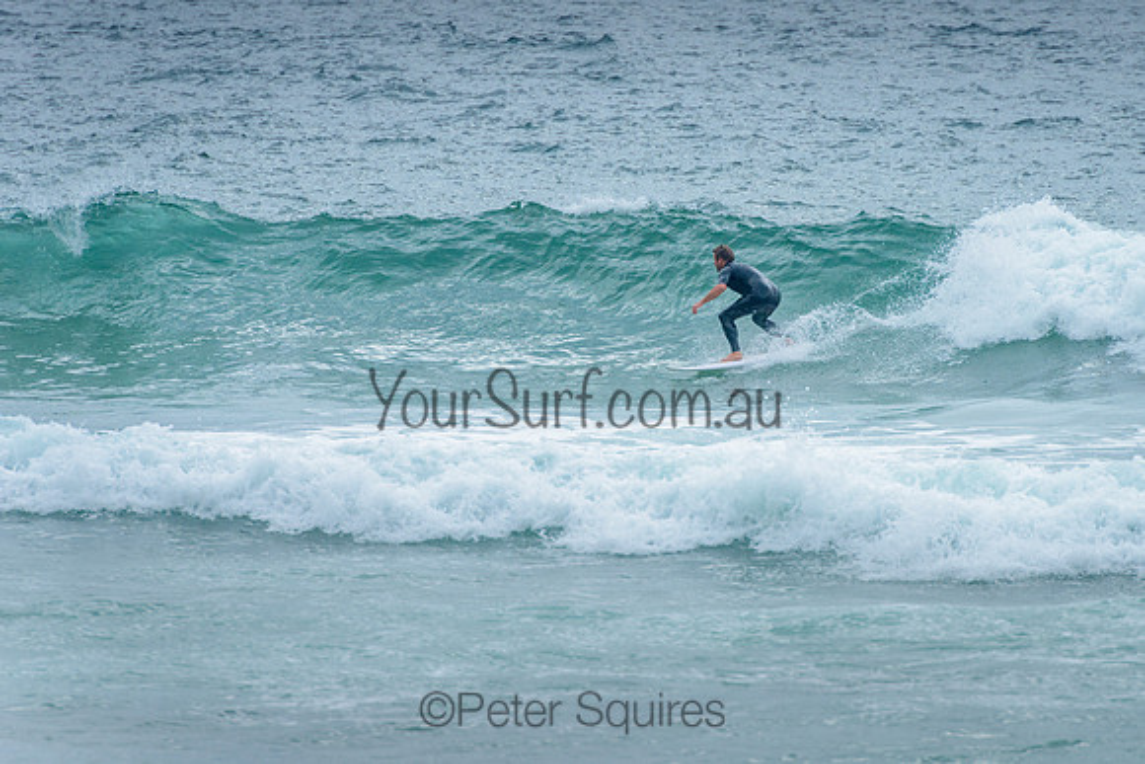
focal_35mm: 490
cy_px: 317
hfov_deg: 4.2
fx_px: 15592
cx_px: 702
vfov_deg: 2.8
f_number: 8
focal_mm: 400
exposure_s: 1/1600
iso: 500
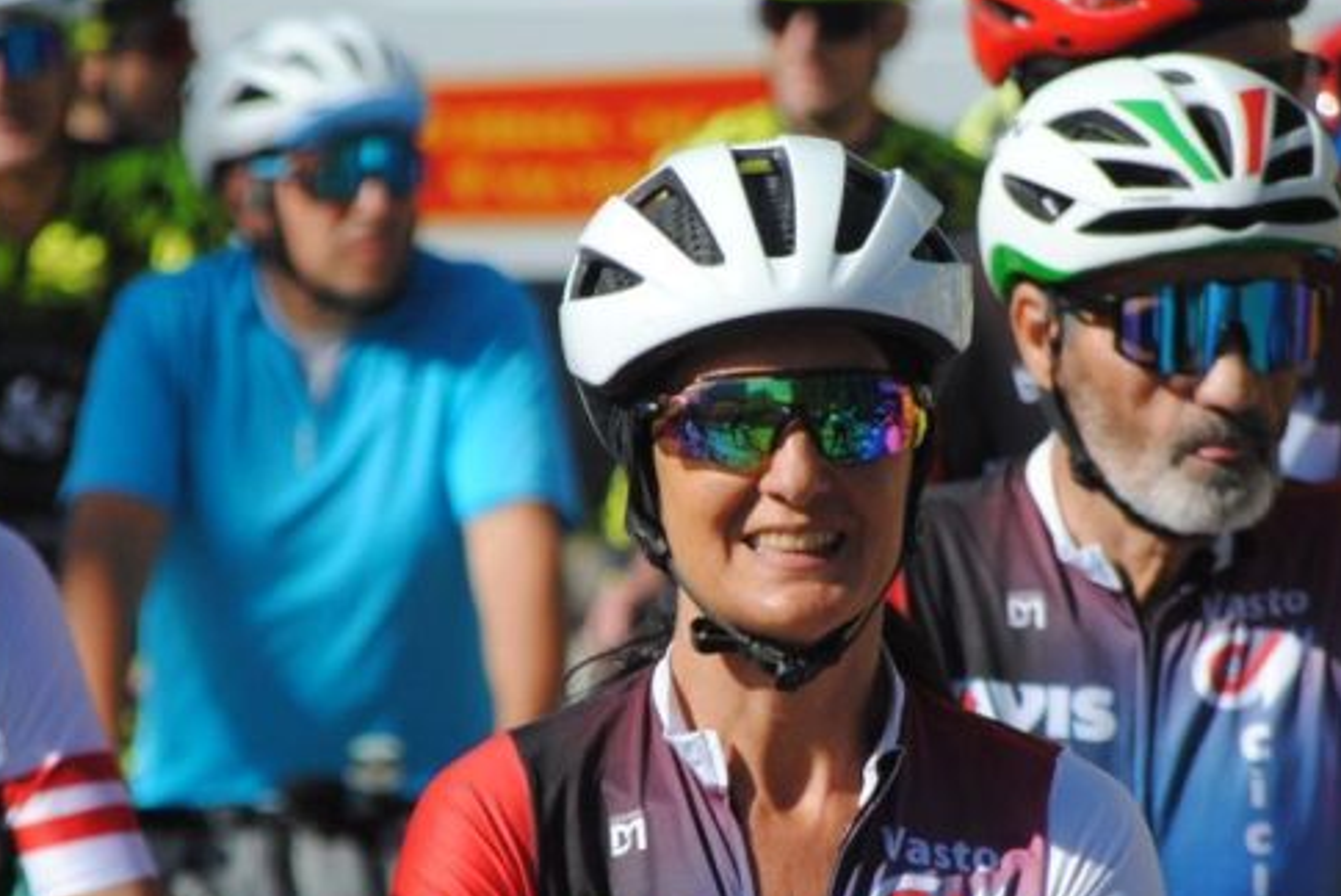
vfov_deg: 2.8
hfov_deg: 4.2
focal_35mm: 495
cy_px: 524
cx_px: 716
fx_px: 18449
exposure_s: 1/1600
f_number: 6.3
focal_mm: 200
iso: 400
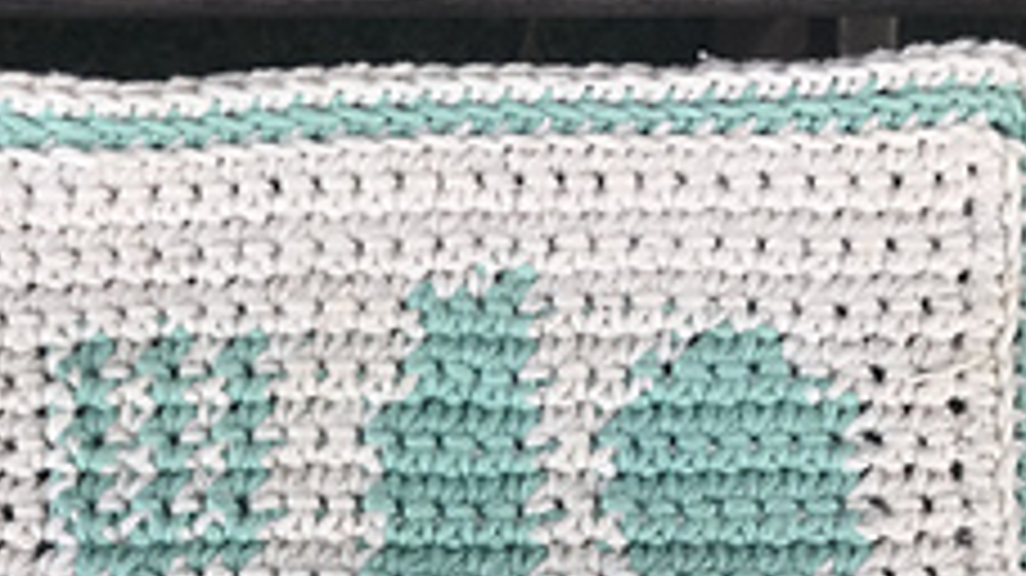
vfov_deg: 16.9
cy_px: 765
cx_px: 448
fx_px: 1822
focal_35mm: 67
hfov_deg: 31.4
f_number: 1.8
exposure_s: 1/282
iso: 20
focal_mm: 3.99
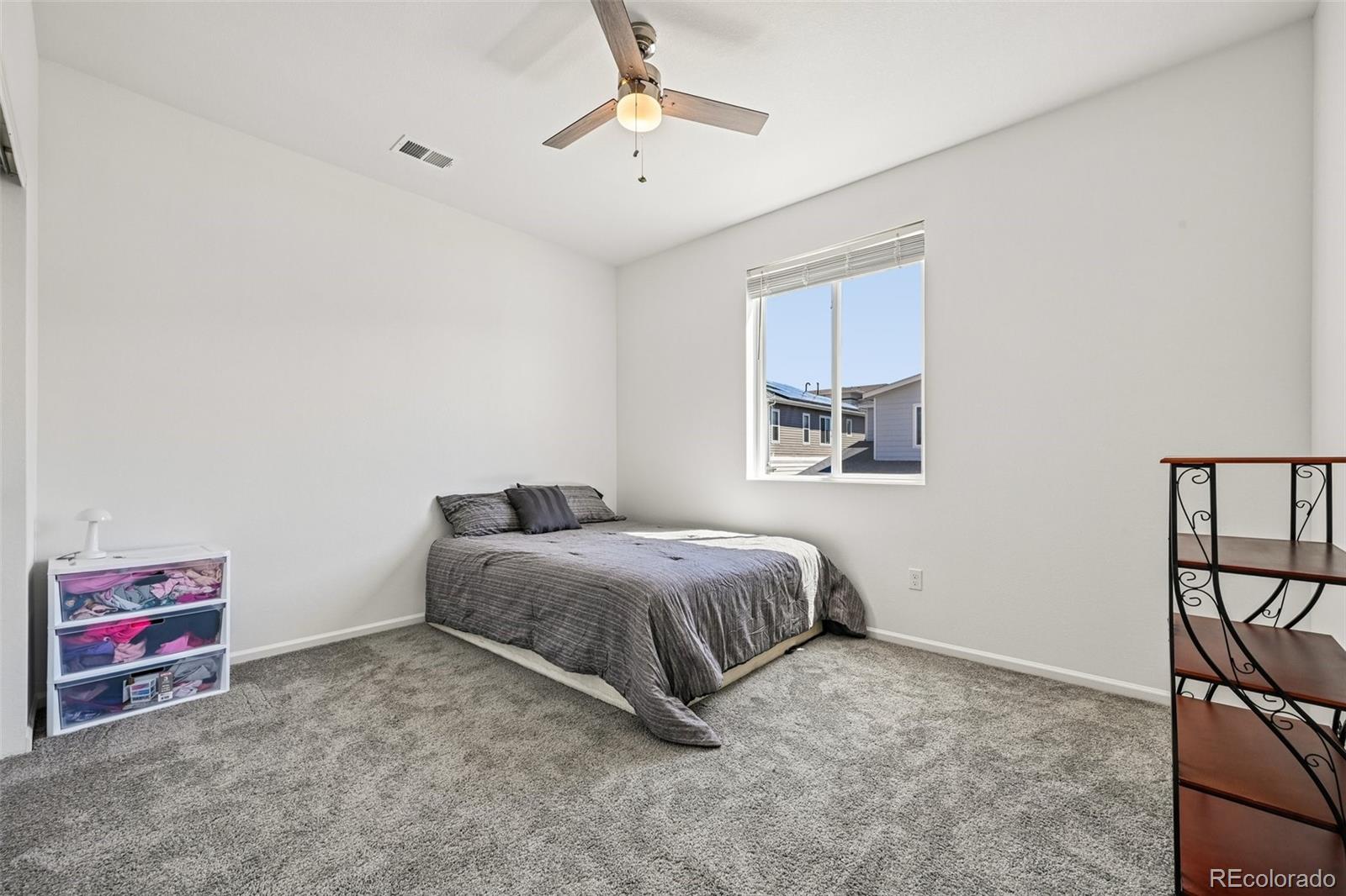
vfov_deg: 81.2
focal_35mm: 14
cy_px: 448
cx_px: 673
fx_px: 523
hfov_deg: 104.3
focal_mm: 14
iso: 140
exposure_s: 1/15
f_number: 11
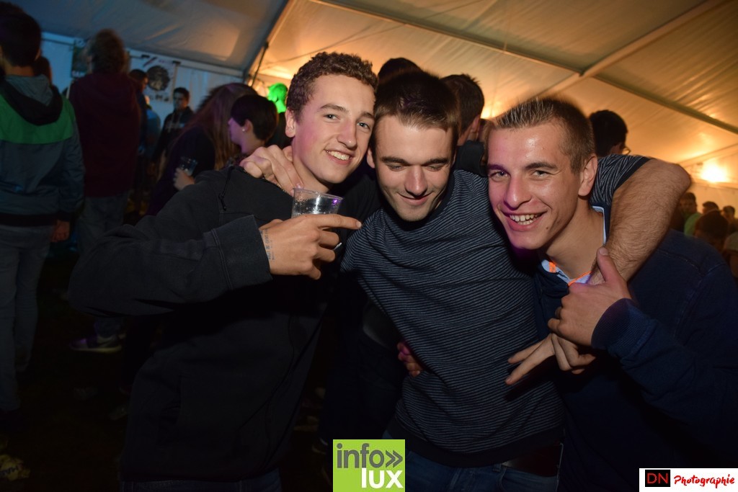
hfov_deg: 67.4
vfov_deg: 47.9
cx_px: 369
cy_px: 246
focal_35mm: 27
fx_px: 554
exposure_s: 1/10
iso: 800
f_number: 4.5
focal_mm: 18
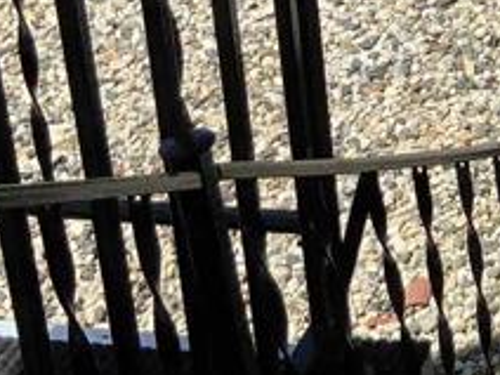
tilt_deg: -21.7
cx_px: 797
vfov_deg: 10.0
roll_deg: -0.7
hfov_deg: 13.2
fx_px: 2022
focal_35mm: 140
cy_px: -290
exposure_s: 1/2959
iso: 20
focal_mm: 3
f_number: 1.8
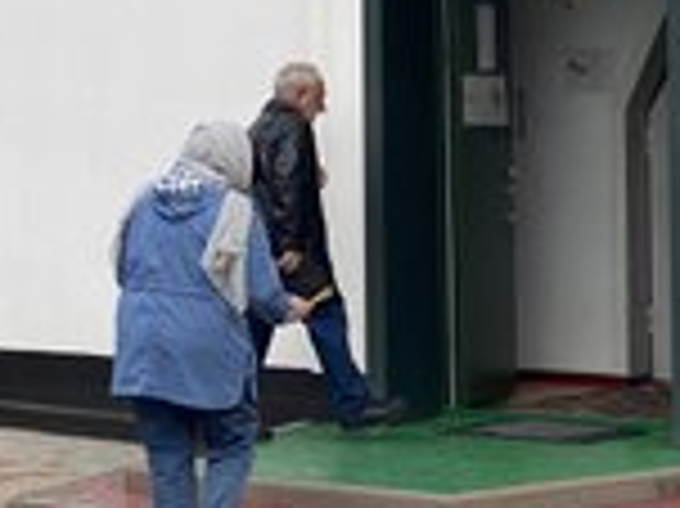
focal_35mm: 138
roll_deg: +1.3
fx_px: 2709
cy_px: 180
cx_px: 149
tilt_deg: -1.1
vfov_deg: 10.7
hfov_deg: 14.2
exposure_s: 1/510
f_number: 2
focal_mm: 6
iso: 20
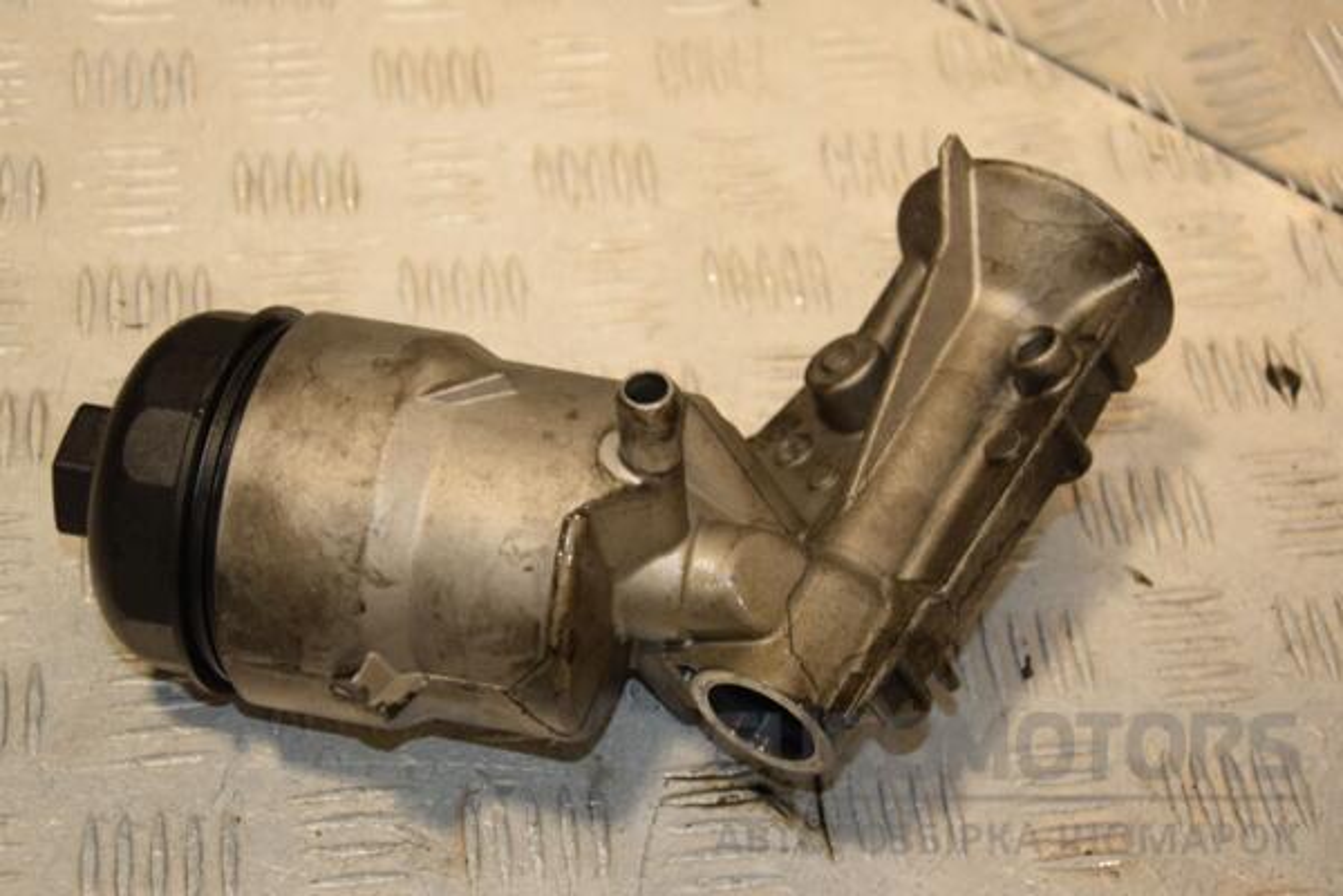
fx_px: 2518
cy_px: 448
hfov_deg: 29.9
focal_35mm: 68
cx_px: 672
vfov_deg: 20.2
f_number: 5
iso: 800
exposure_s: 1/200
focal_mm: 45
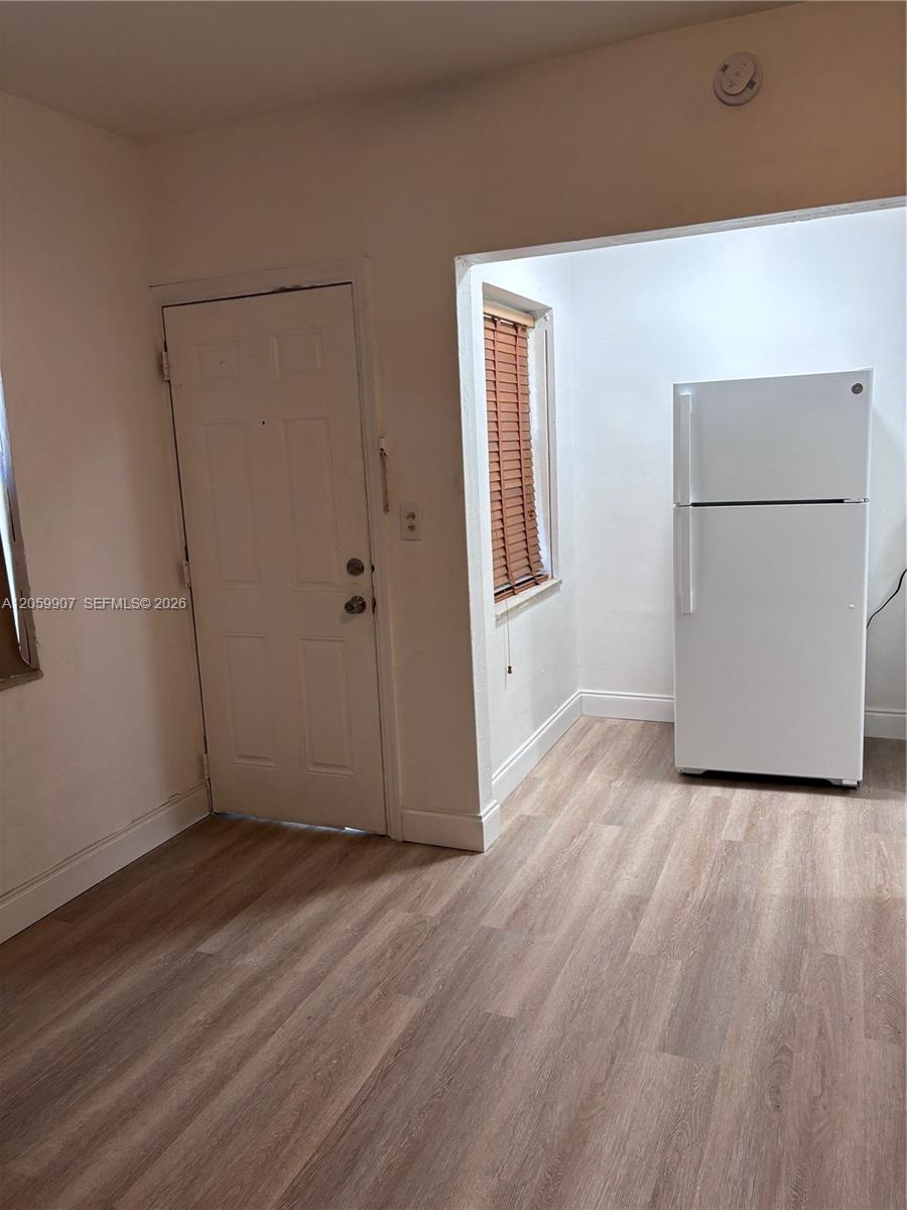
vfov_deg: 67.3
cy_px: 605
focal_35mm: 26
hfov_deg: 53.1
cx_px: 454
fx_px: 908
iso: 125
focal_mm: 5.96
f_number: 1.6
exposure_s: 1/60
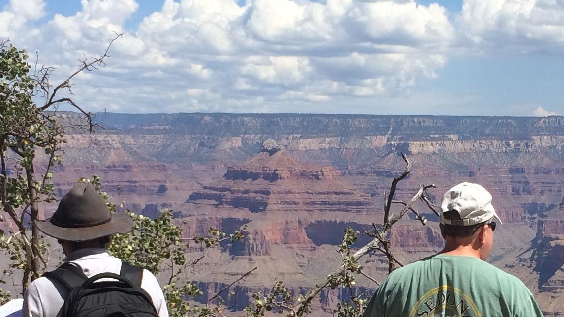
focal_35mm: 90
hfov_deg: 23.4
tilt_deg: -8.0
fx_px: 1346
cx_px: 418
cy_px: 314
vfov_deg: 13.3
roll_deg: -1.2
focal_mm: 4.15
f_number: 2.2
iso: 32
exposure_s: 1/2564
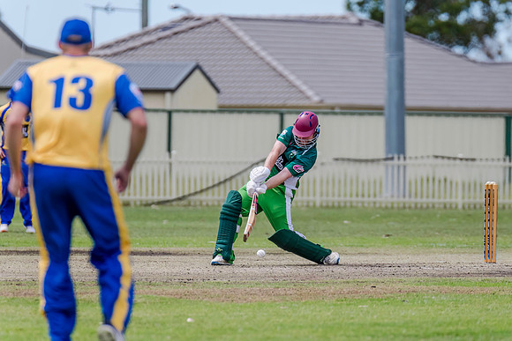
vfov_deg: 2.8
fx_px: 7005
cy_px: 163
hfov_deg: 4.2
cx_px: 267
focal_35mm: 492
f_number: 6.3
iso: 800
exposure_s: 1/2500
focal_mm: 460
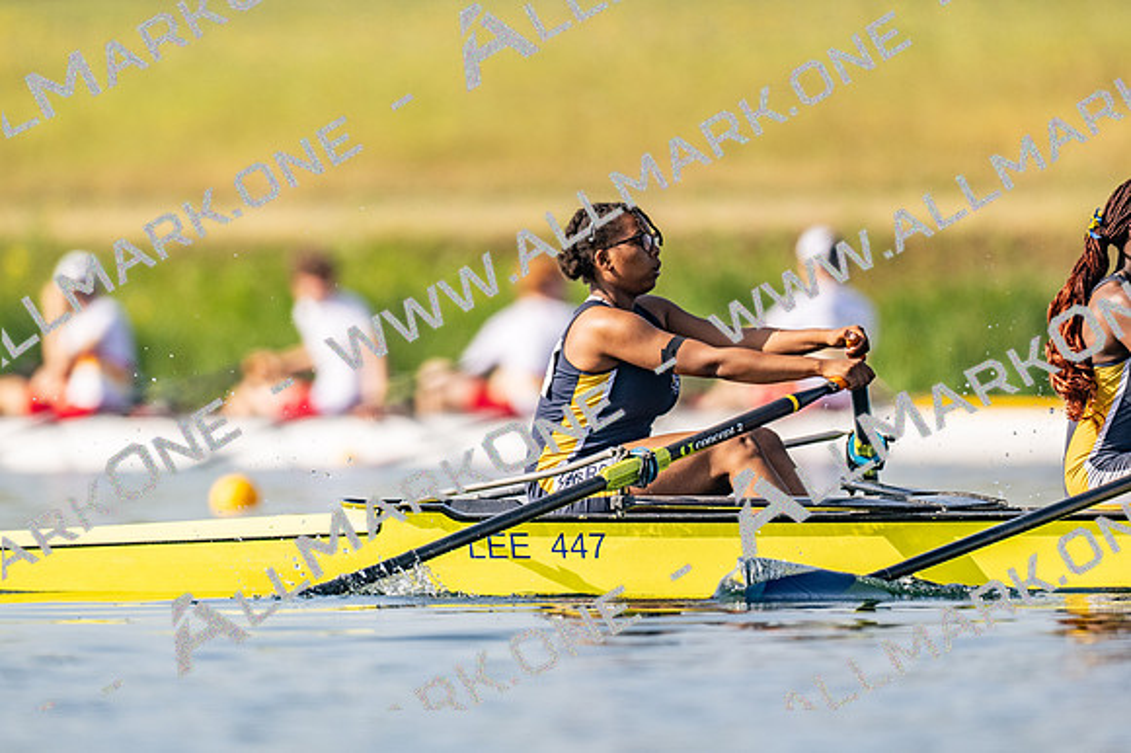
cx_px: 566
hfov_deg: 2.3
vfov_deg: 1.5
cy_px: 376
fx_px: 28258
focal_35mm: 900
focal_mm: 600
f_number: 4
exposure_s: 1/2500
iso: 180
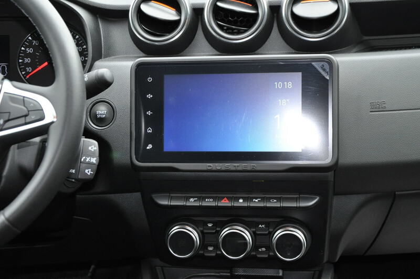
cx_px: 210
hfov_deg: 35.1
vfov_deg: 23.7
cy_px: 140
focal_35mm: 57
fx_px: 664
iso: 800
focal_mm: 38
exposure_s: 1/60
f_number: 4.5
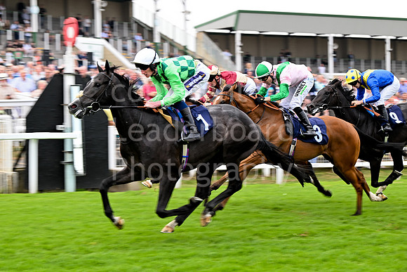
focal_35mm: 100
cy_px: 136
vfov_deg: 13.7
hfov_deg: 20.4
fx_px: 1131
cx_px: 204
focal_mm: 100
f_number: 5.6
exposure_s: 1/250
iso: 640
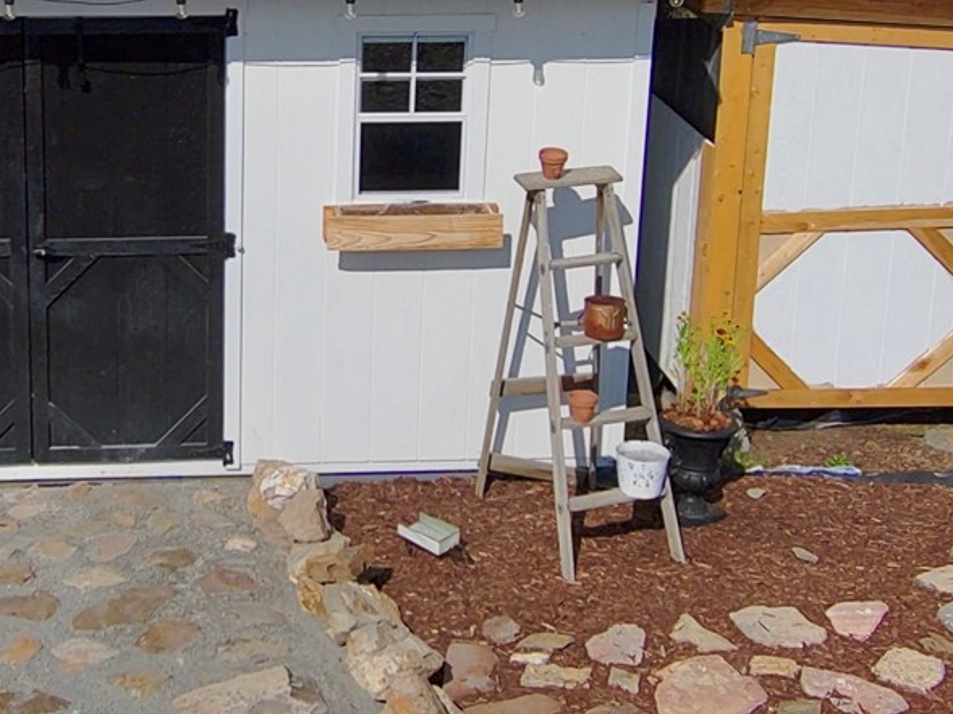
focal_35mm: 73
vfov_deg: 20.0
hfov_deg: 26.3
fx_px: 2009
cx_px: 235
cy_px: 180
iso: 101
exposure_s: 1/1762
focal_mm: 3.7
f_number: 2.8
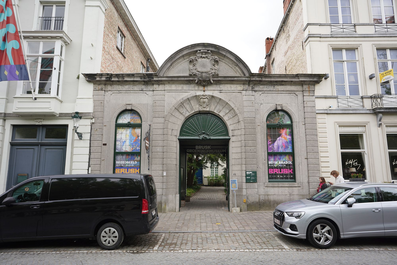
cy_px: 132
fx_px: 265
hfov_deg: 73.7
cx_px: 198
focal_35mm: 24
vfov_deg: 53.1
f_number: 4.5
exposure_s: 1/100
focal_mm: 24
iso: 100
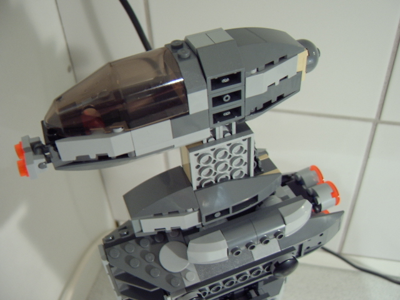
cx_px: 200
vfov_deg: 45.4
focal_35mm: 31
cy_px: 150
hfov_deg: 58.4
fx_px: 358
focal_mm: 8.13
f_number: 2.7
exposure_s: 1/8
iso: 100
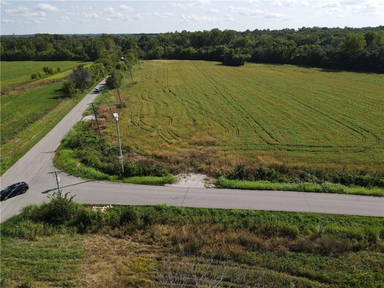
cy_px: 144
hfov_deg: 71.6
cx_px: 192
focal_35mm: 24
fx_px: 266
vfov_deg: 56.8
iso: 100
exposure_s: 1/640
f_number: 2.8
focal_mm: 4.5
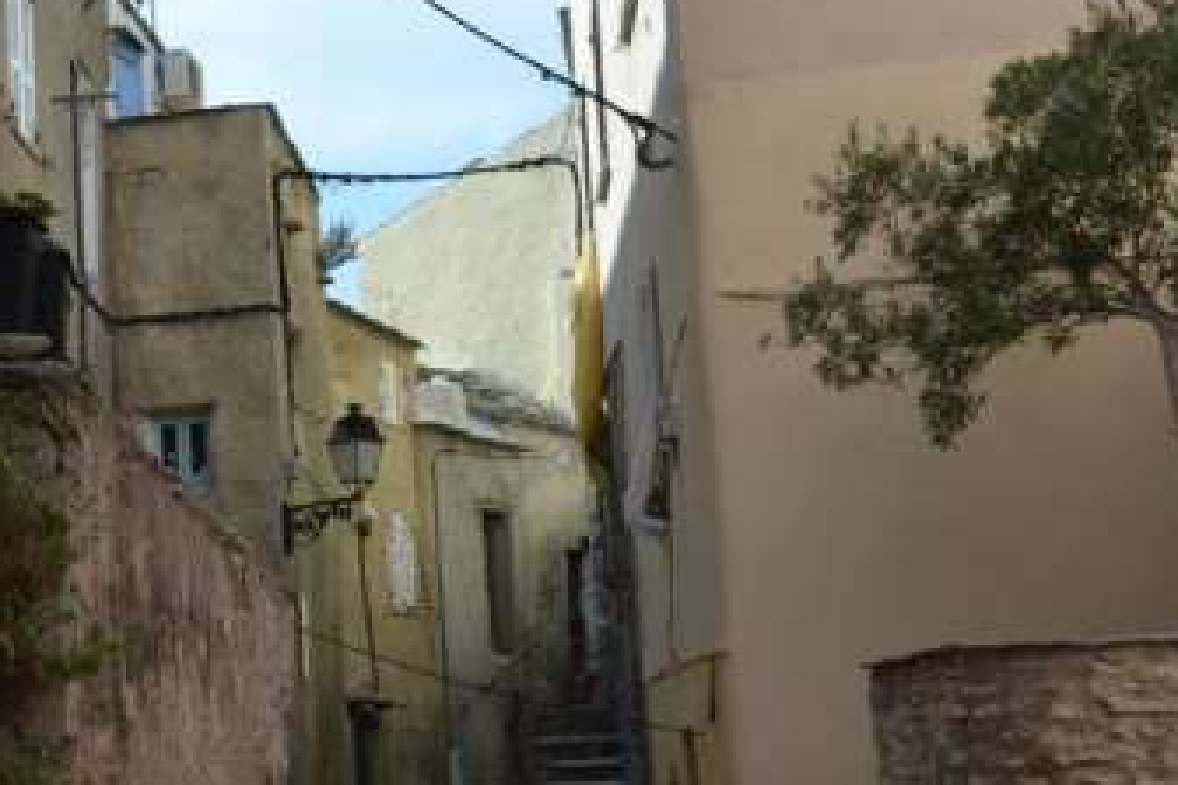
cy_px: 547
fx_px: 2258
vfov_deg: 19.6
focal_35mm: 69
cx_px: -70
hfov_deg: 27.2
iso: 125
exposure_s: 1/125
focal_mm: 29
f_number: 5.6
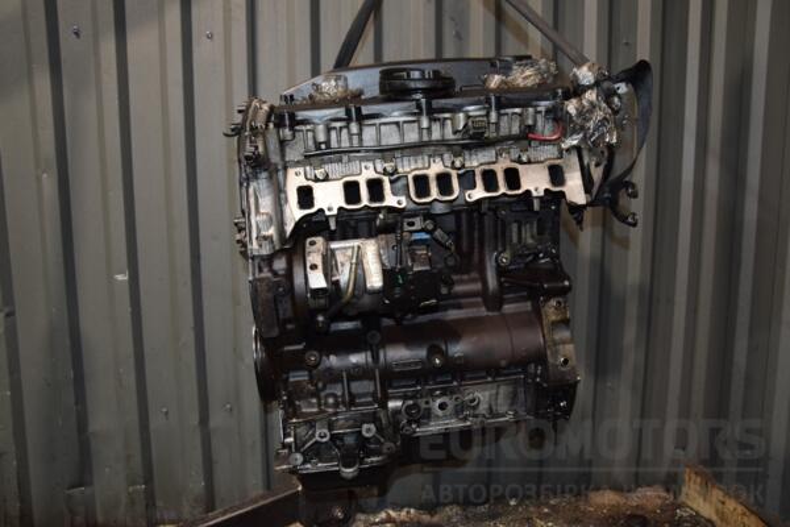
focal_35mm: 32
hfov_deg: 59.5
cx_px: 395
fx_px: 691
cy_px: 264
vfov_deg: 41.7
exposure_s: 1/60
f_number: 5
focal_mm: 21
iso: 800
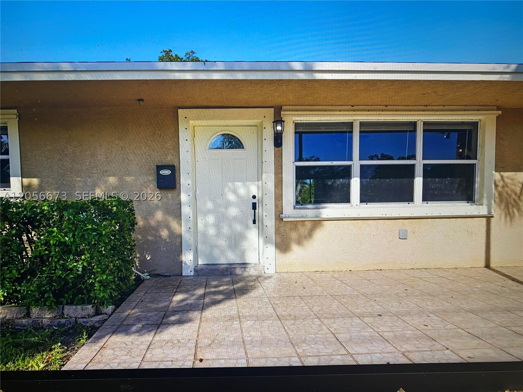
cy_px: 196
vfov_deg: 53.1
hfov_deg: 67.3
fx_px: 393
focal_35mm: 26
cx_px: 262
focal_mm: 4.25
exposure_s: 1/60
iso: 100
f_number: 1.8
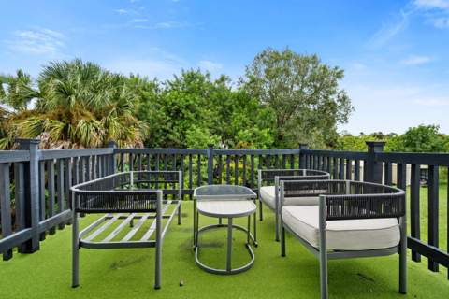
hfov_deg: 96.7
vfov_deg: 73.7
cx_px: 224
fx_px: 200
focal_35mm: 16
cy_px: 150
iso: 800
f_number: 8
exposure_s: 1/50
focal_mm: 16
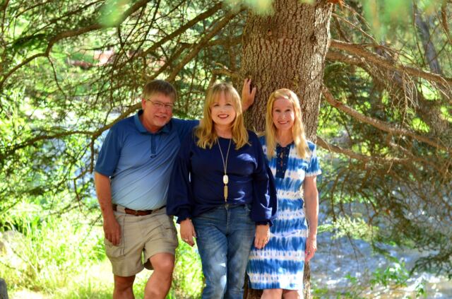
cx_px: 226
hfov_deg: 27.1
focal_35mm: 75
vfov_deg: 18.1
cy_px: 150
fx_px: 939
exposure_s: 1/125
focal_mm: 50
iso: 100
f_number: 2.8
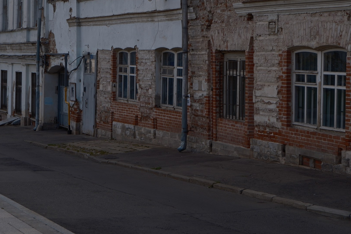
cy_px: 95
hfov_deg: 26.0
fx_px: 761
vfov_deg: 17.5
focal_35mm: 78
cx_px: 174
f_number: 5.6
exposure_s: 1/180
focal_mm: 30.5
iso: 64
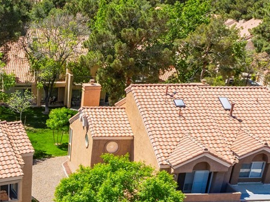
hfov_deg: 32.8
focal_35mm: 54
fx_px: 421
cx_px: 2
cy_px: 167
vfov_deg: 26.4
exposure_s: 1/400
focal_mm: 12.29
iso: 110
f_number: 2.8
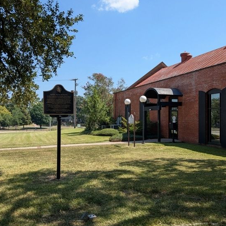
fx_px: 259
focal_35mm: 35
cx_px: 108
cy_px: 122
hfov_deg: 47.2
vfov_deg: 47.2
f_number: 1.73
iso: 52
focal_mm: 4.38
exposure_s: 1/2336
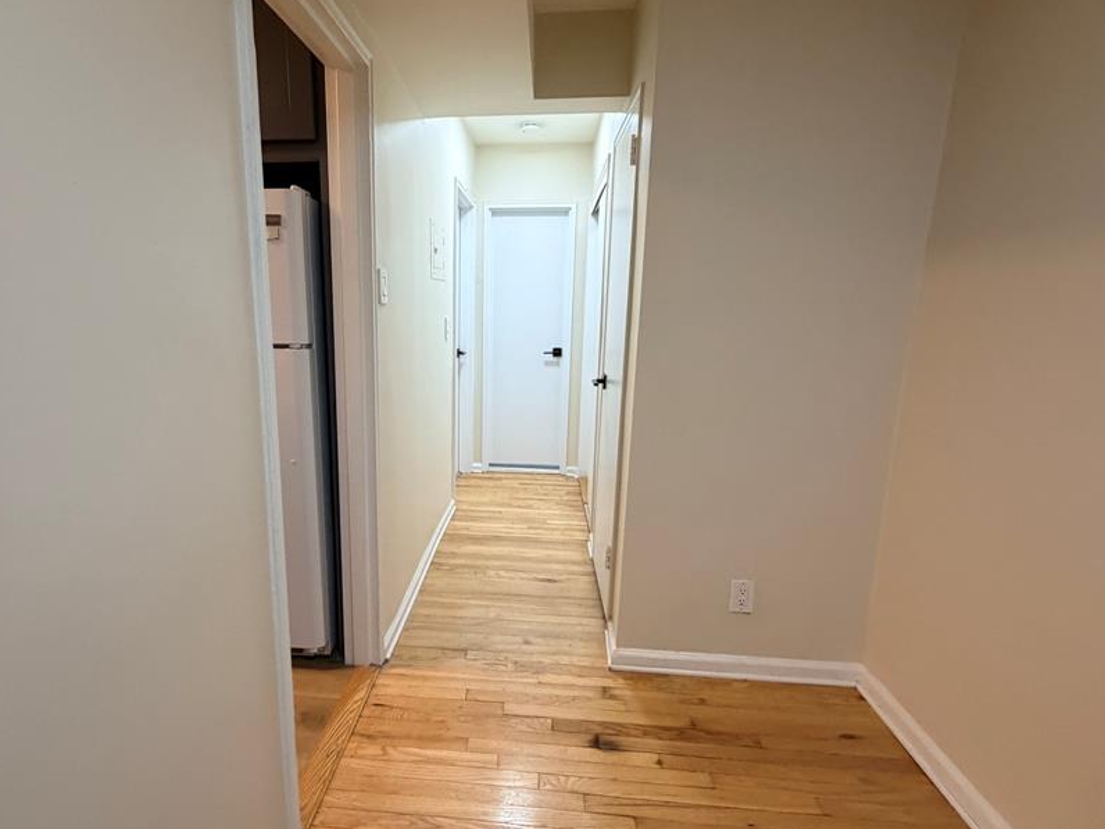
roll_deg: -1.6
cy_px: 415
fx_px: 575
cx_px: 491
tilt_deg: -10.1
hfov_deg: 87.4
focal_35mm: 18
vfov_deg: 71.6
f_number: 2.2
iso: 320
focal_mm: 2.22
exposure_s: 1/120
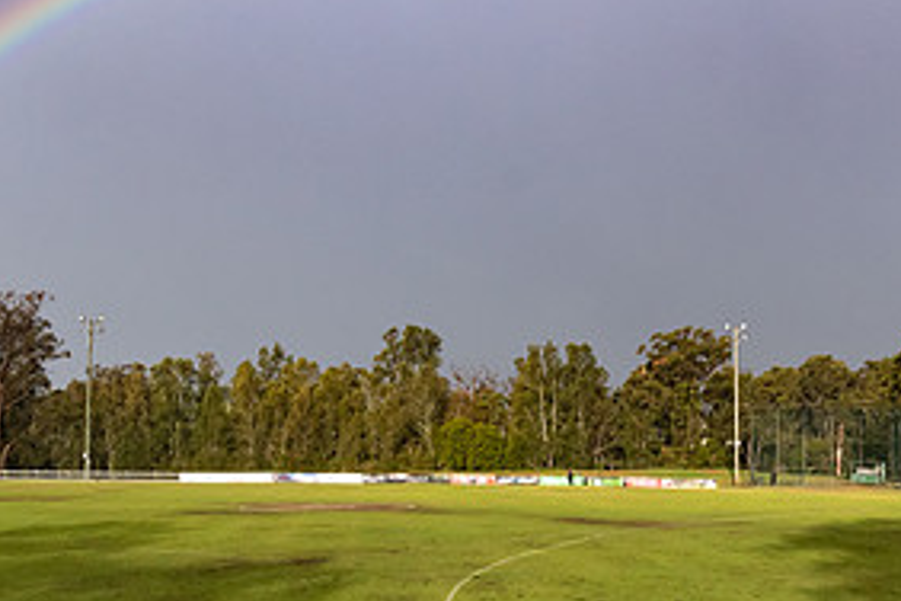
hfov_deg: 38.9
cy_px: 356
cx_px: 642
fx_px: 1251
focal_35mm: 50
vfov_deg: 26.9
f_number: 7.1
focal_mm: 16
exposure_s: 1/1600
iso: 1000
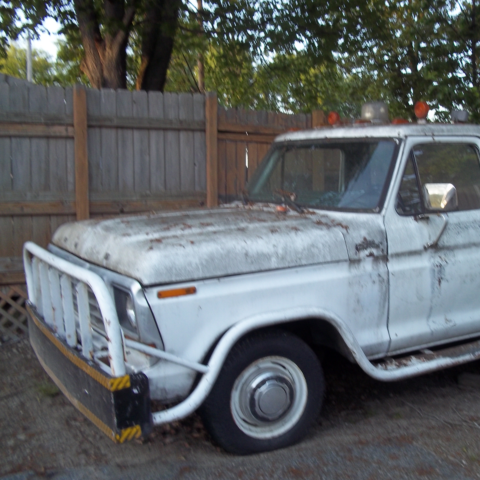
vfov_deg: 39.2
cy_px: 243
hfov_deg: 38.7
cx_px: 321
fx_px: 675
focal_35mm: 43
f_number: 3.1
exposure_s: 1/80
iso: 80
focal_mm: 6.5
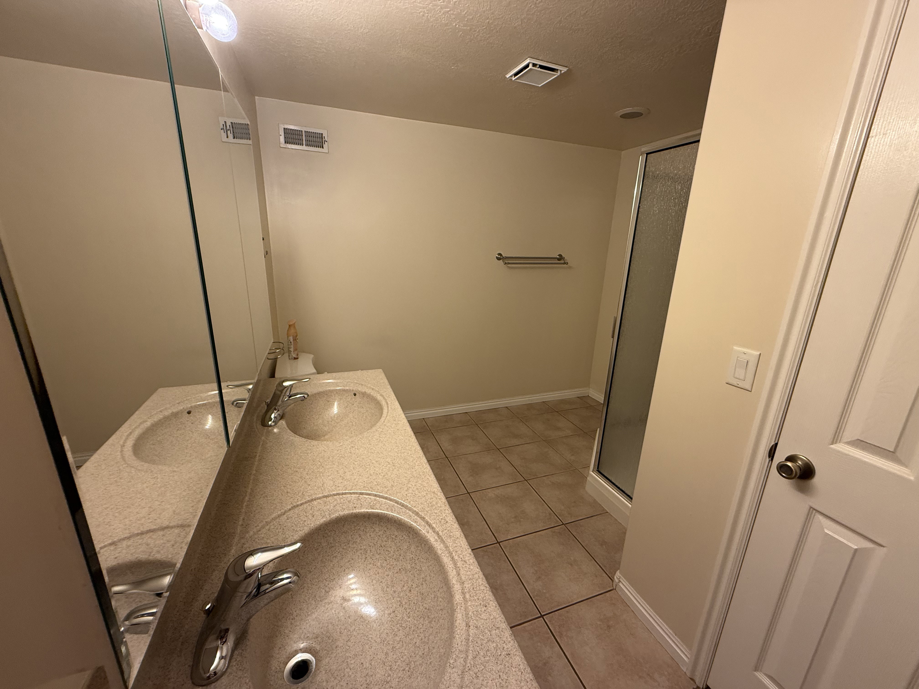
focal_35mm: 14
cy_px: 344
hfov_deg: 102.1
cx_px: 460
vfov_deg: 85.7
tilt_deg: -15.4
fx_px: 372
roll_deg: -1.8
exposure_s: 1/60
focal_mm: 2.22
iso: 200
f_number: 2.2
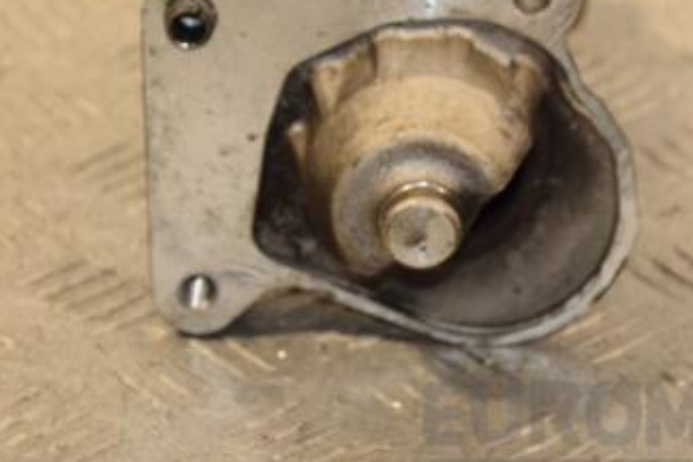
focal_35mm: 222
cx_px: 383
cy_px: 128
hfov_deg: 9.3
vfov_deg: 6.2
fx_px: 4273
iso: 800
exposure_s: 1/160
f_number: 5.3
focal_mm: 80
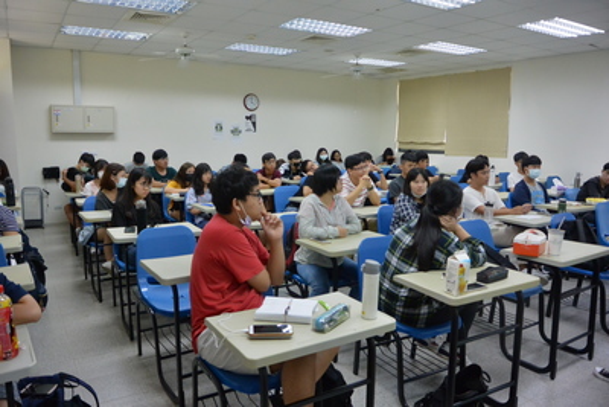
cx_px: 304
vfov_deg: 48.0
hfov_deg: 67.4
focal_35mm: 27
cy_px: 204
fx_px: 457
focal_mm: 10
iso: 1600
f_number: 3.5
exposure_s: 1/250
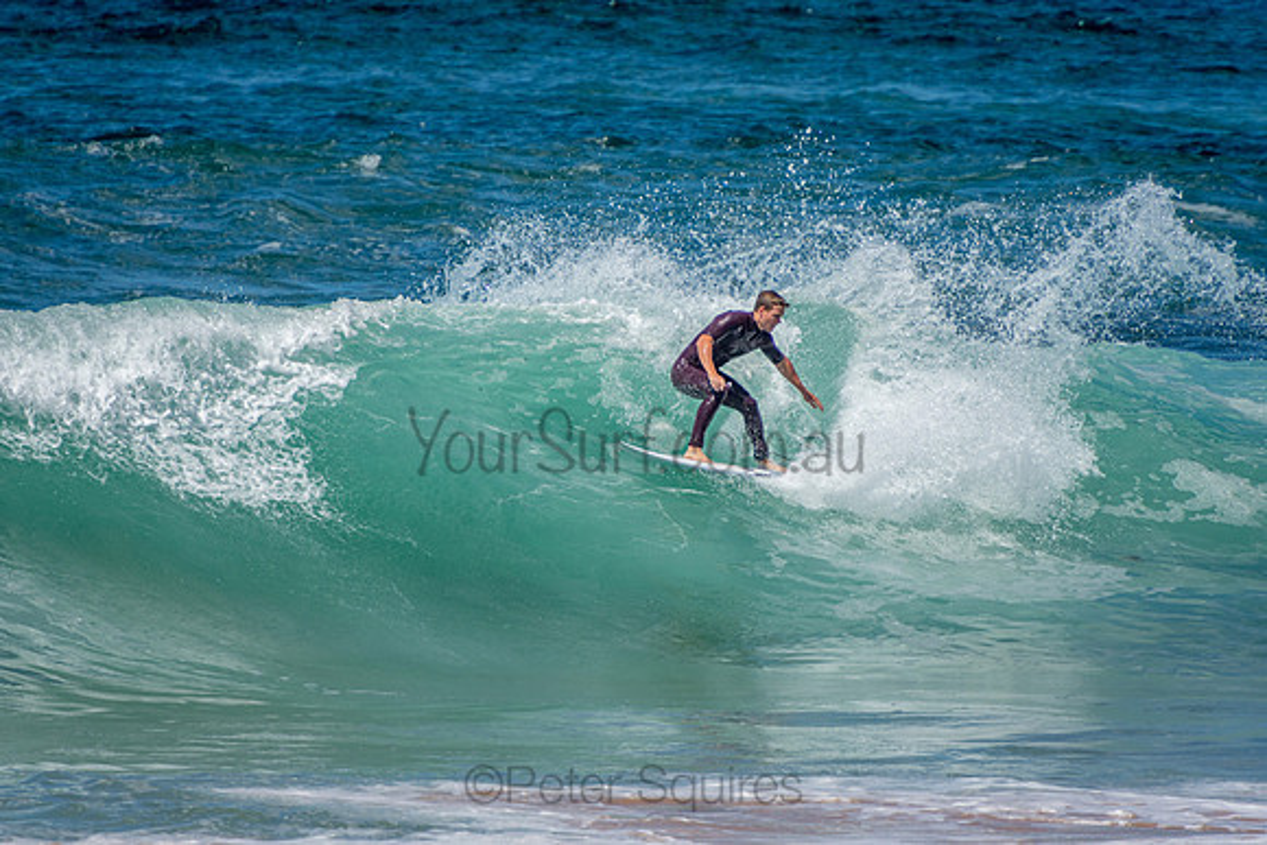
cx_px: 634
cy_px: 422
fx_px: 21121
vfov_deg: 2.3
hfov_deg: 3.4
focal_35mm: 600
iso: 280
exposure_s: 1/2000
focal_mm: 400
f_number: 5.6
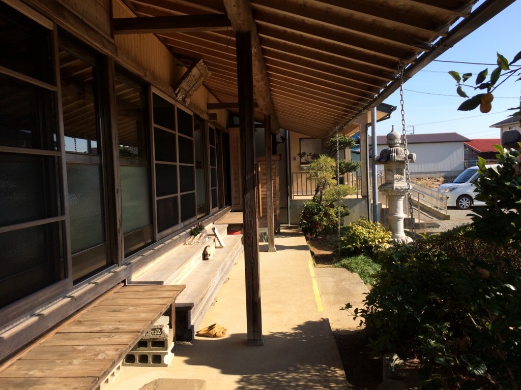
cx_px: 260
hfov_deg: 61.7
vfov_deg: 48.2
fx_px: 436
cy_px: 195
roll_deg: +3.0
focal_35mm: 29
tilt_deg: -4.2
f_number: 2.2
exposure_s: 1/1080
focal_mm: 4.15
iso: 32
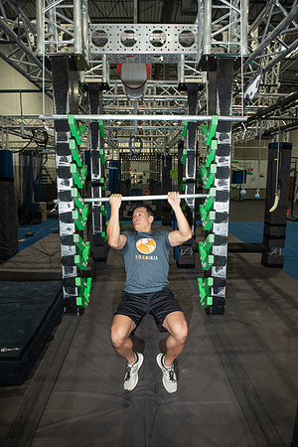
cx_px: 149
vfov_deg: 73.7
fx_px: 298
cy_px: 224
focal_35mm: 24
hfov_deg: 53.1
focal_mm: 24
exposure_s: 1/100
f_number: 4
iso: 800
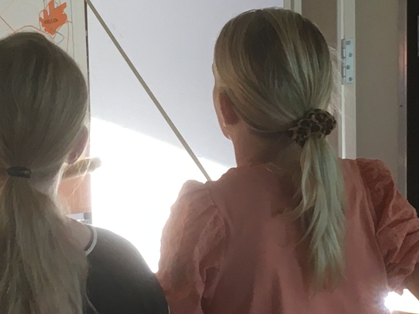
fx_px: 1659
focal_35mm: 137
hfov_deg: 14.4
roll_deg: +0.8
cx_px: 232
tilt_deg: -10.5
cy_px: 73
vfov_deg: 10.8
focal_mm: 4.15
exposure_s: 1/33
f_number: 2.2
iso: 25
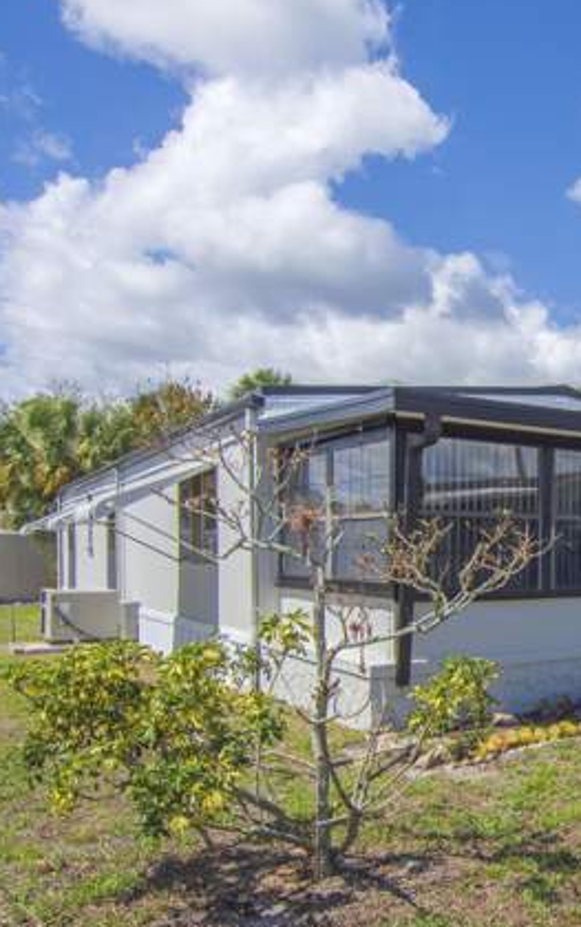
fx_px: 810
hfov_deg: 33.5
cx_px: 663
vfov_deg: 59.3
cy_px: 542
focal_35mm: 32
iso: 140
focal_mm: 11
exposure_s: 1/500
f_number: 8
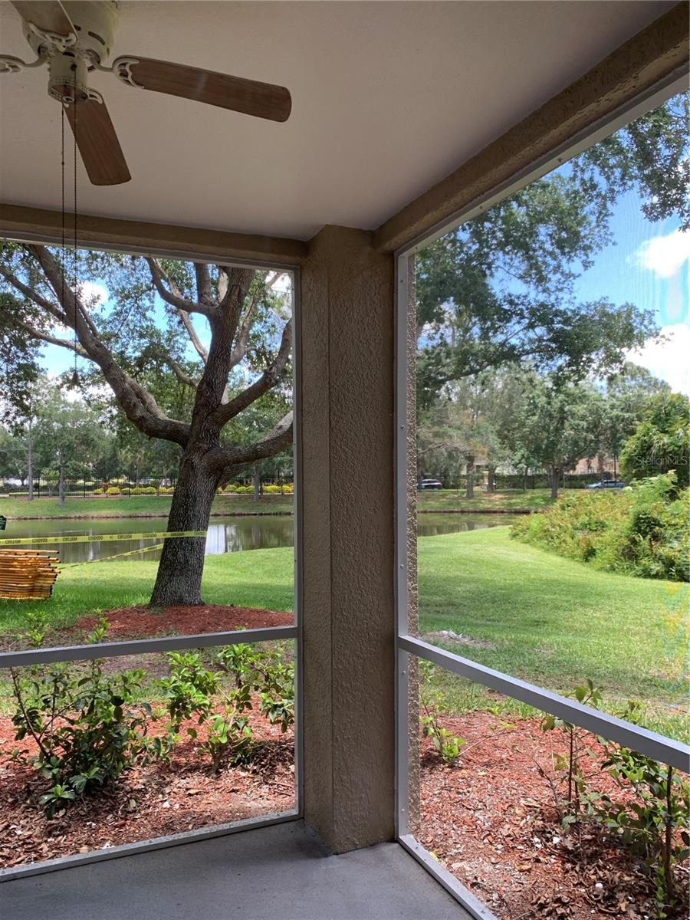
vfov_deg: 67.3
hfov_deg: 53.1
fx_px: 691
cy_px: 460
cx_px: 345
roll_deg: +1.0
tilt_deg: +2.0
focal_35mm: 26
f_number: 1.8
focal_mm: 4.25
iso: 25
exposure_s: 1/122
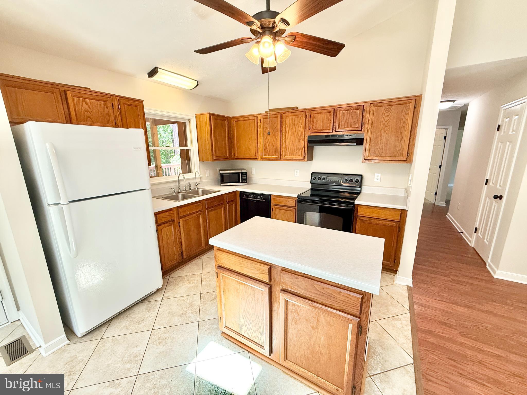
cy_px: 198
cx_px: 264
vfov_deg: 85.7
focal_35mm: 14
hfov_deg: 102.1
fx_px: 213
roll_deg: +0.6
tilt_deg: -11.9
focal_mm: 2.22
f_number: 2.2
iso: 200
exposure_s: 1/120
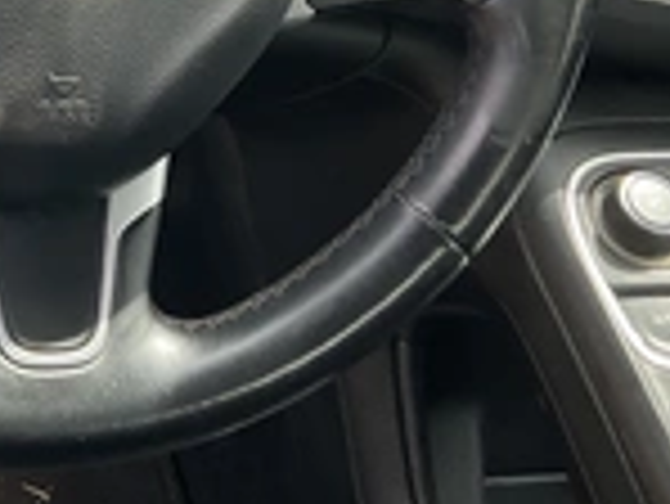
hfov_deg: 23.7
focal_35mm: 78
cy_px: -112
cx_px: -31
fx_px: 1511
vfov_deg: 17.9
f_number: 1.8
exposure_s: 1/122
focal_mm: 3
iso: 20
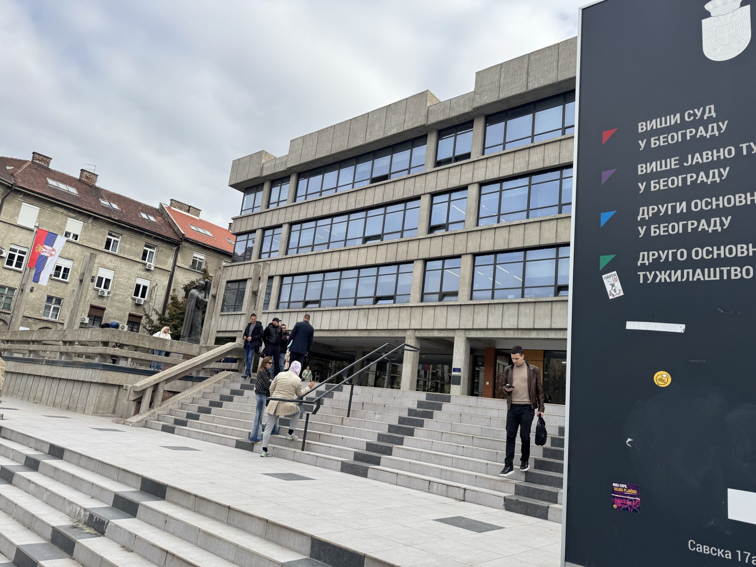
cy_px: 284
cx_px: 378
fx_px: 524
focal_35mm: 24
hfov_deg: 71.6
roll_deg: -6.9
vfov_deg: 56.8
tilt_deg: +16.2
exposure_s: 1/1637
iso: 80
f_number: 1.78
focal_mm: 6.76
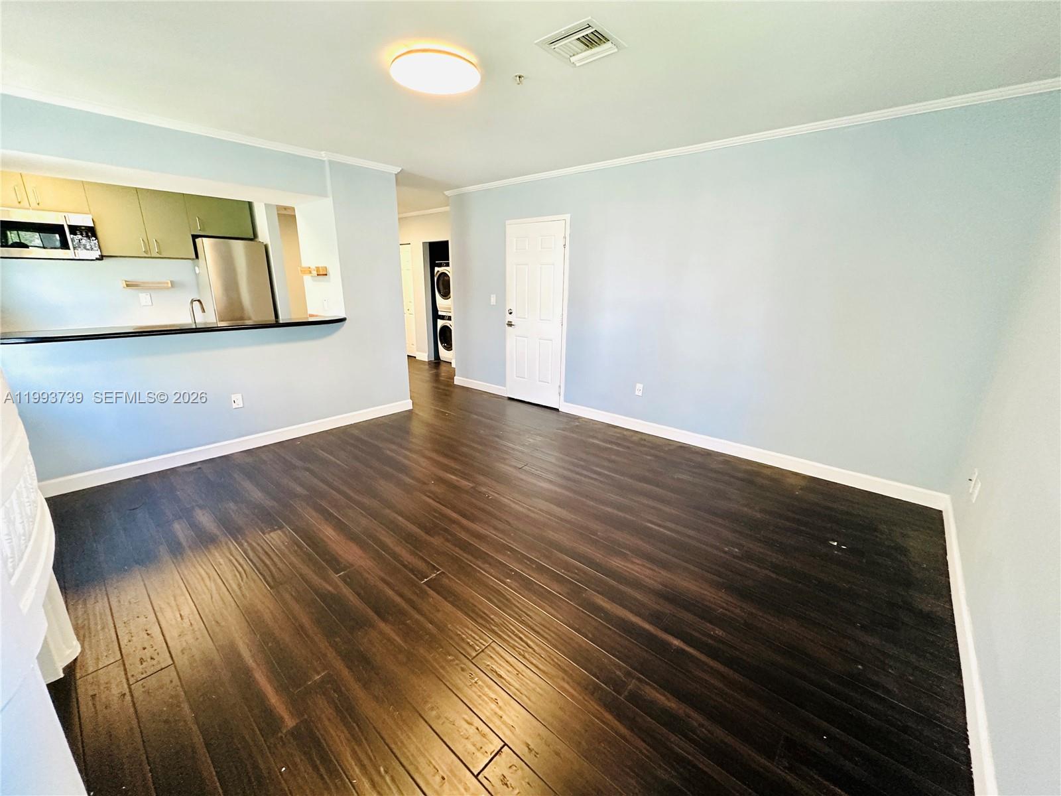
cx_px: 530
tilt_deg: -14.0
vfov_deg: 85.7
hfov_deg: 102.1
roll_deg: -0.9
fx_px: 429
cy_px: 398
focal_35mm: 14
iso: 400
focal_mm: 2.22
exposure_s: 1/60
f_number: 2.2
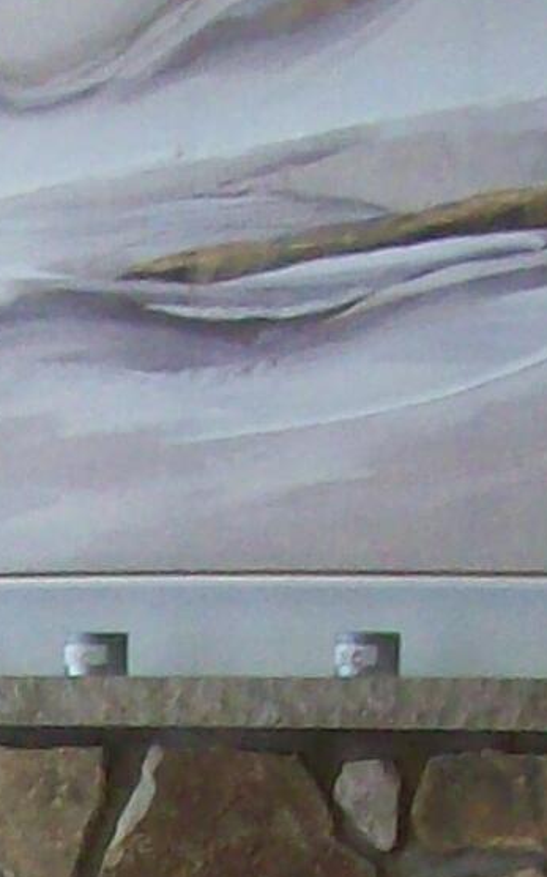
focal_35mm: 206
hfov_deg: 6.3
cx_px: -320
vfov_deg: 9.6
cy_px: 1677
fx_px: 4919
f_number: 2.7
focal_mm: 6
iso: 160
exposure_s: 1/46.7
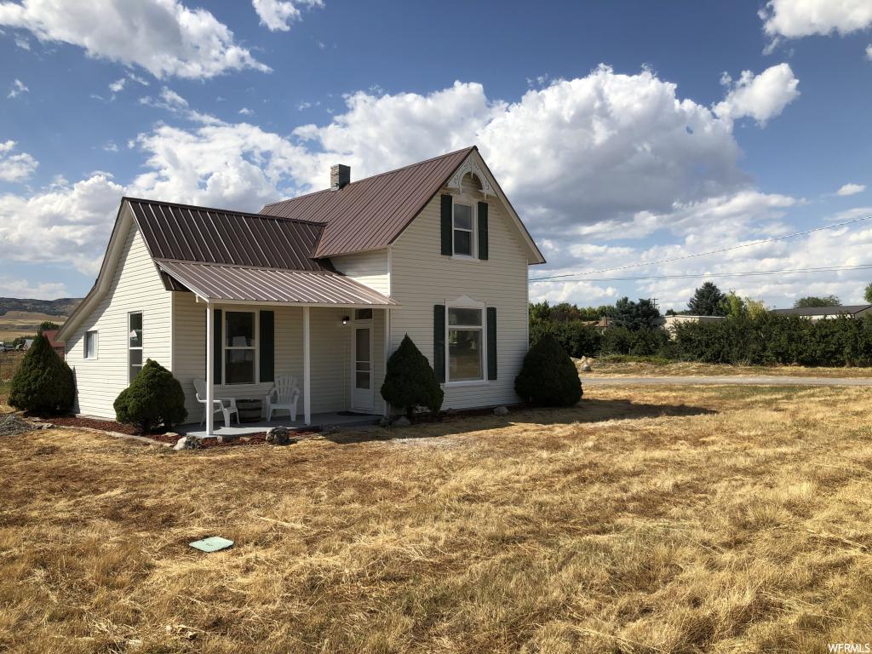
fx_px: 705
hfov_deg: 63.4
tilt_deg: +3.8
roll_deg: +1.7
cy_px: 327
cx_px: 436
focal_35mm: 28
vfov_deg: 49.7
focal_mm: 3.99
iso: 20
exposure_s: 1/2825
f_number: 1.8
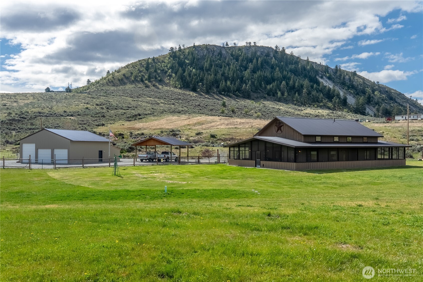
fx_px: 366
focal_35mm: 31
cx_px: 212
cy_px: 141
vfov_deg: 42.2
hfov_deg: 60.1
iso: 100
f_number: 5.6
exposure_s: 1/5000
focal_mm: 31.1
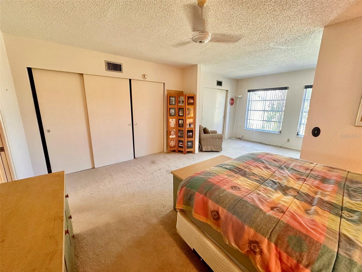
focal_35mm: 14
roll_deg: -0.9
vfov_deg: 85.7
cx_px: 181
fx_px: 146
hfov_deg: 102.1
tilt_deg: -11.8
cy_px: 136
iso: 320
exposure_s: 1/60
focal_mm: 2.22
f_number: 2.2
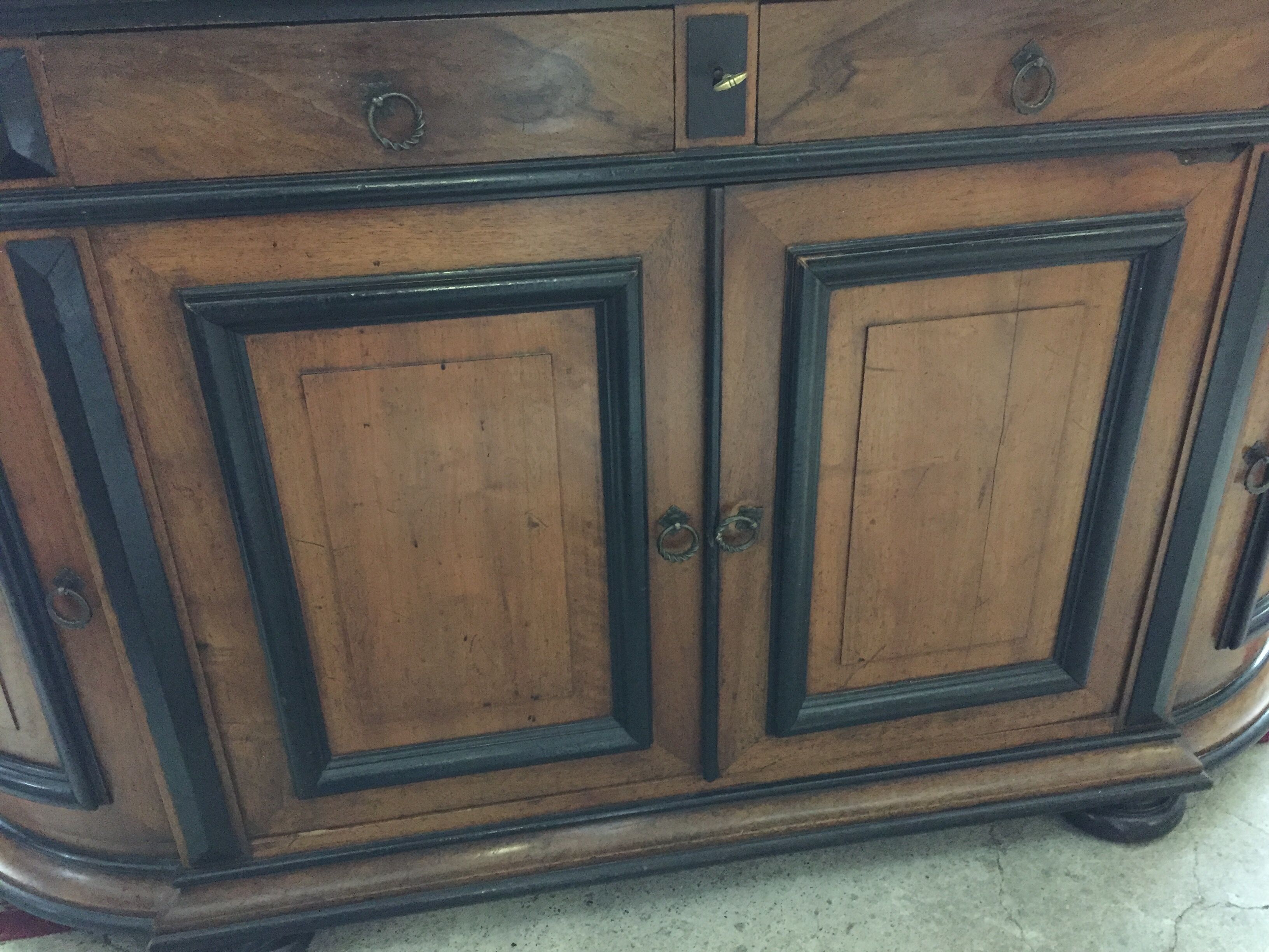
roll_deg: +2.8
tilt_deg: -28.6
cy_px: 476
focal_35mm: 29
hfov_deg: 61.7
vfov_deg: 48.2
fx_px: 1063
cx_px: 634
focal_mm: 4.15
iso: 640
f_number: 2.2
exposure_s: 1/17
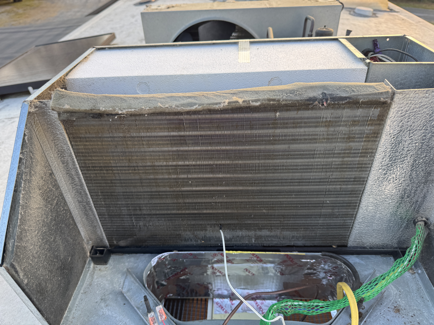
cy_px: 162
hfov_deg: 71.6
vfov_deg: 56.8
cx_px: 217
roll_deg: +3.3
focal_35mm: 24
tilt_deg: -37.5
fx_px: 301
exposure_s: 1/128
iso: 64
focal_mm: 6.76
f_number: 1.78
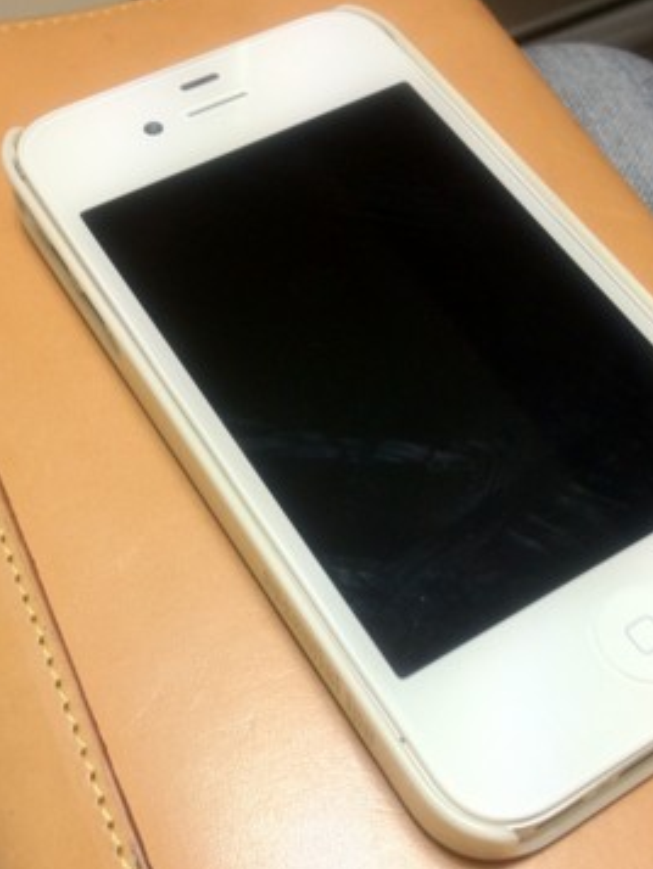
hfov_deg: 30.9
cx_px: 356
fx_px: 1181
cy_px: 536
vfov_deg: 40.2
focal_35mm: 47
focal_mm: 4.28
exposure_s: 1/20
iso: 100
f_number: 2.4
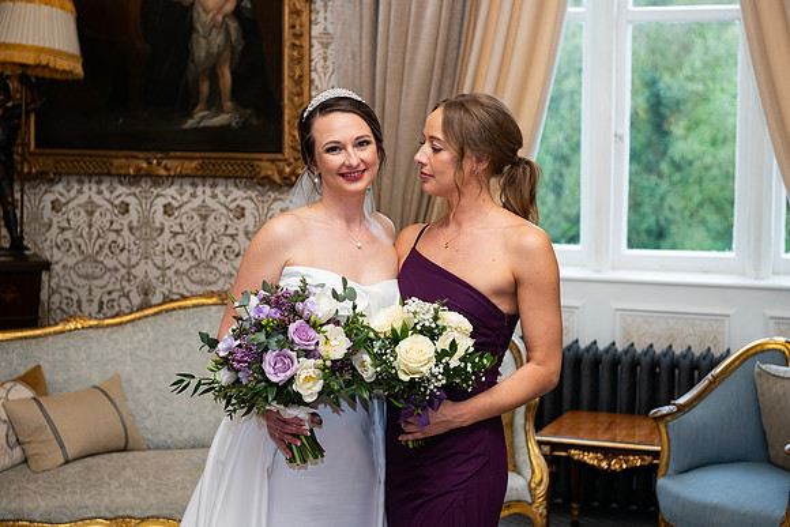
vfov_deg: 19.5
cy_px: 264
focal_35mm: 70
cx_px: 395
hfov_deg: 28.8
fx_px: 1536
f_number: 5
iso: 500
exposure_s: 1/160
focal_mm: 70
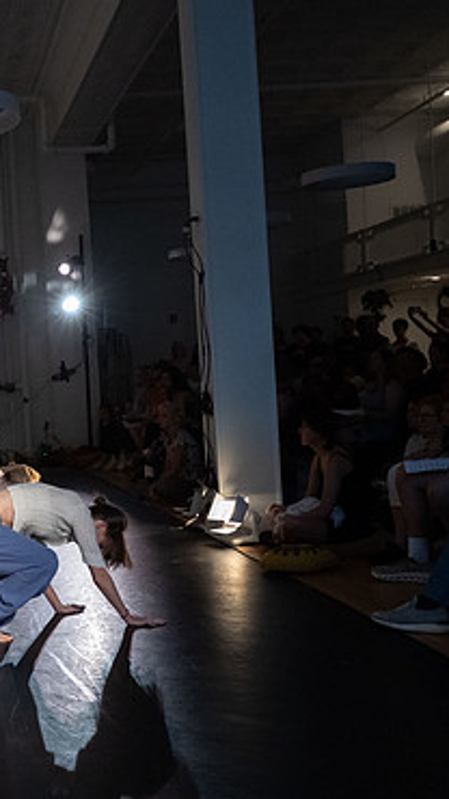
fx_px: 974
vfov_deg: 44.6
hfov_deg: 24.3
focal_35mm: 46
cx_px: -39
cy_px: 396
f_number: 4
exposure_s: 1/320
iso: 6400
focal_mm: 28
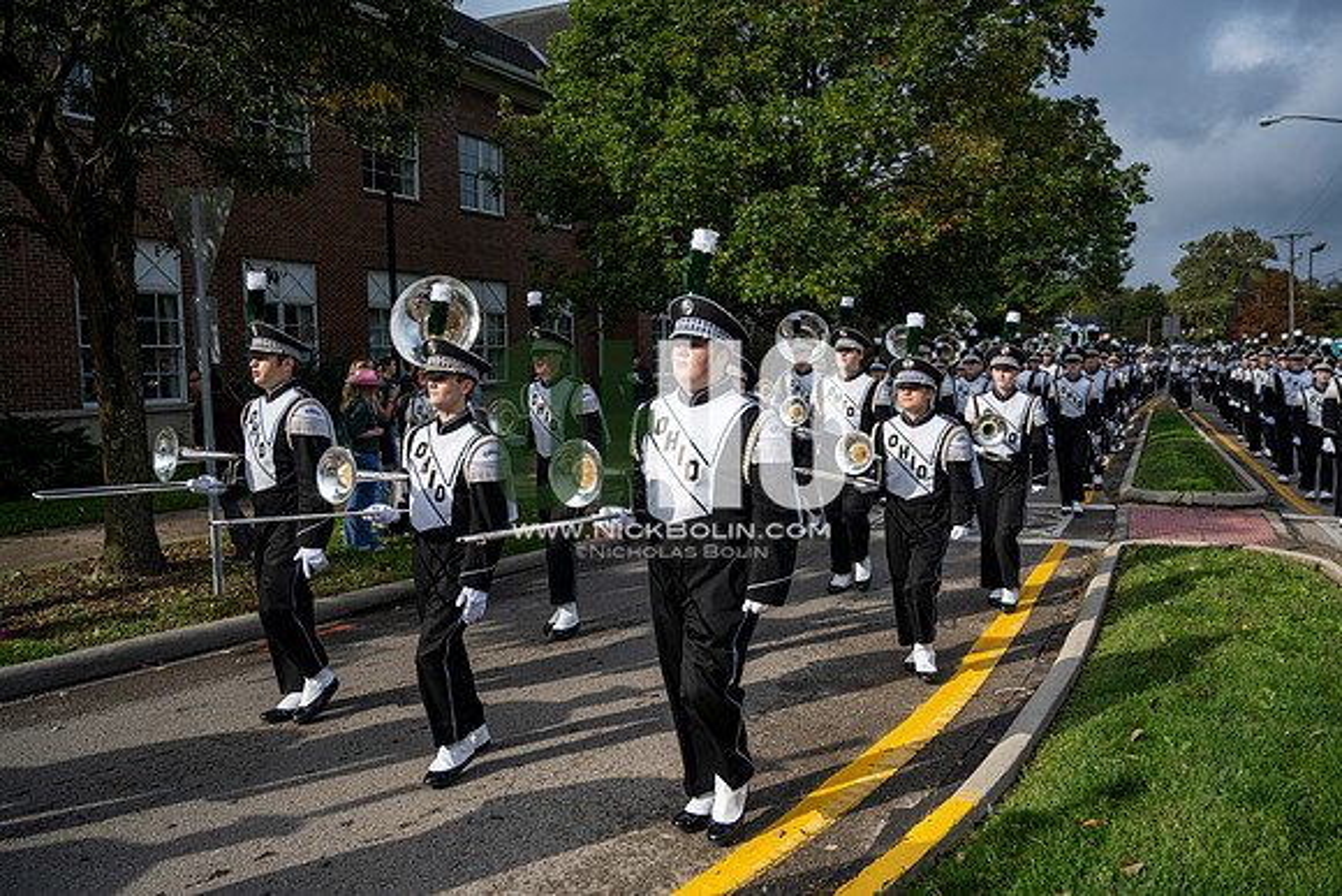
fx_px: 1025
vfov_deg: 47.2
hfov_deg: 66.4
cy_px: 448
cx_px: 671
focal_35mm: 28
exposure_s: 1/1600
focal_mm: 27.5
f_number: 4
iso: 125
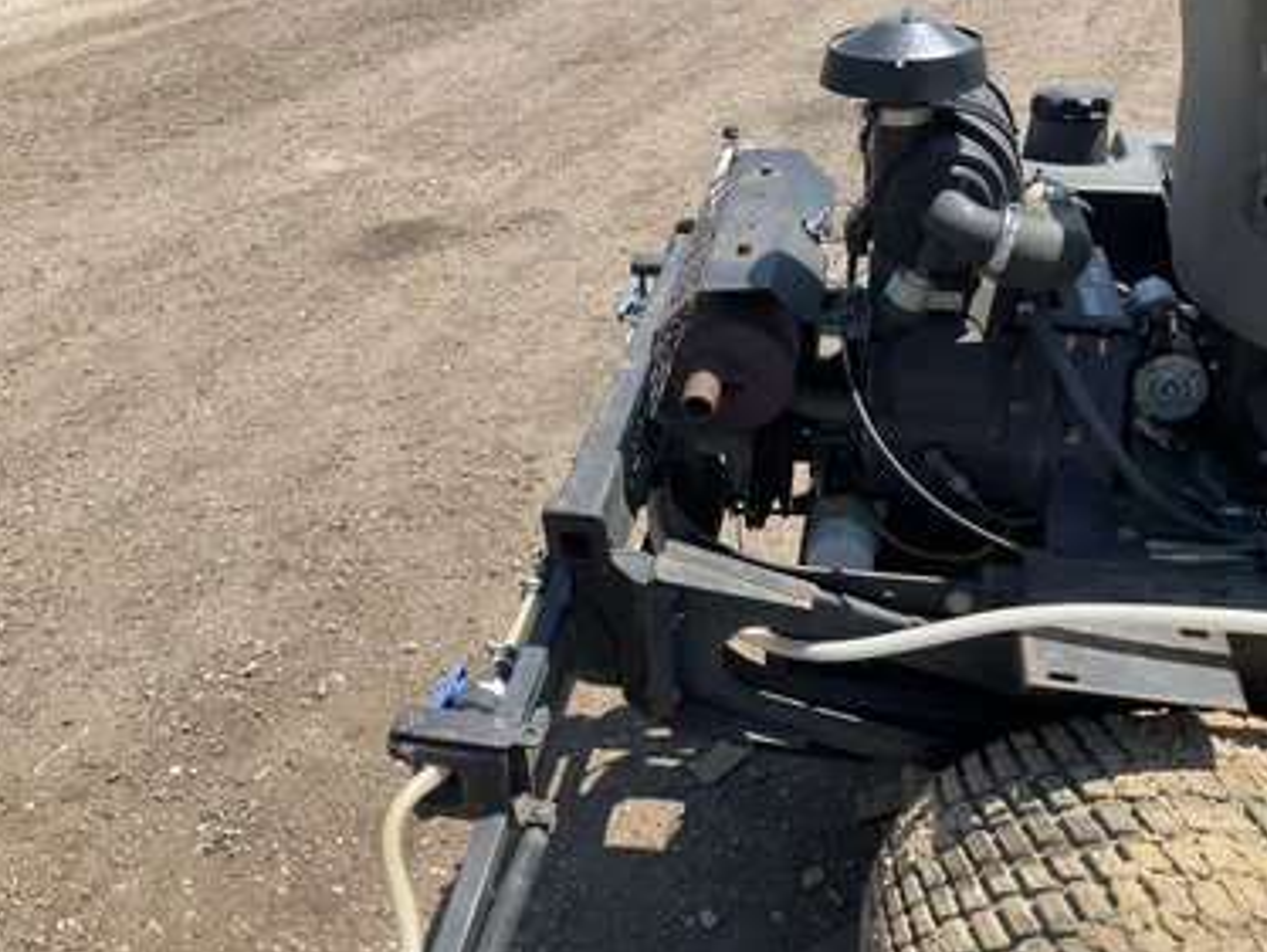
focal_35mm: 31
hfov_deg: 58.3
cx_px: 657
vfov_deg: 45.5
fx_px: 1135
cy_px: 498
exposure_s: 1/912
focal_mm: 3
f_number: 1.8
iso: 25
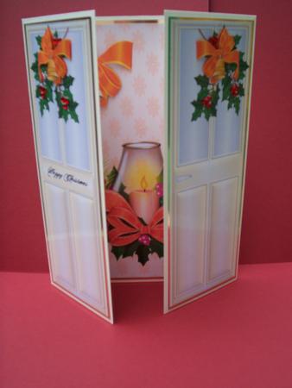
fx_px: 405
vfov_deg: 51.3
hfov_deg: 39.7
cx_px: 146
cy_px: 194
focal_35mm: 36
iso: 100
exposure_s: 1/229
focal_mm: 5.9
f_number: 4.5
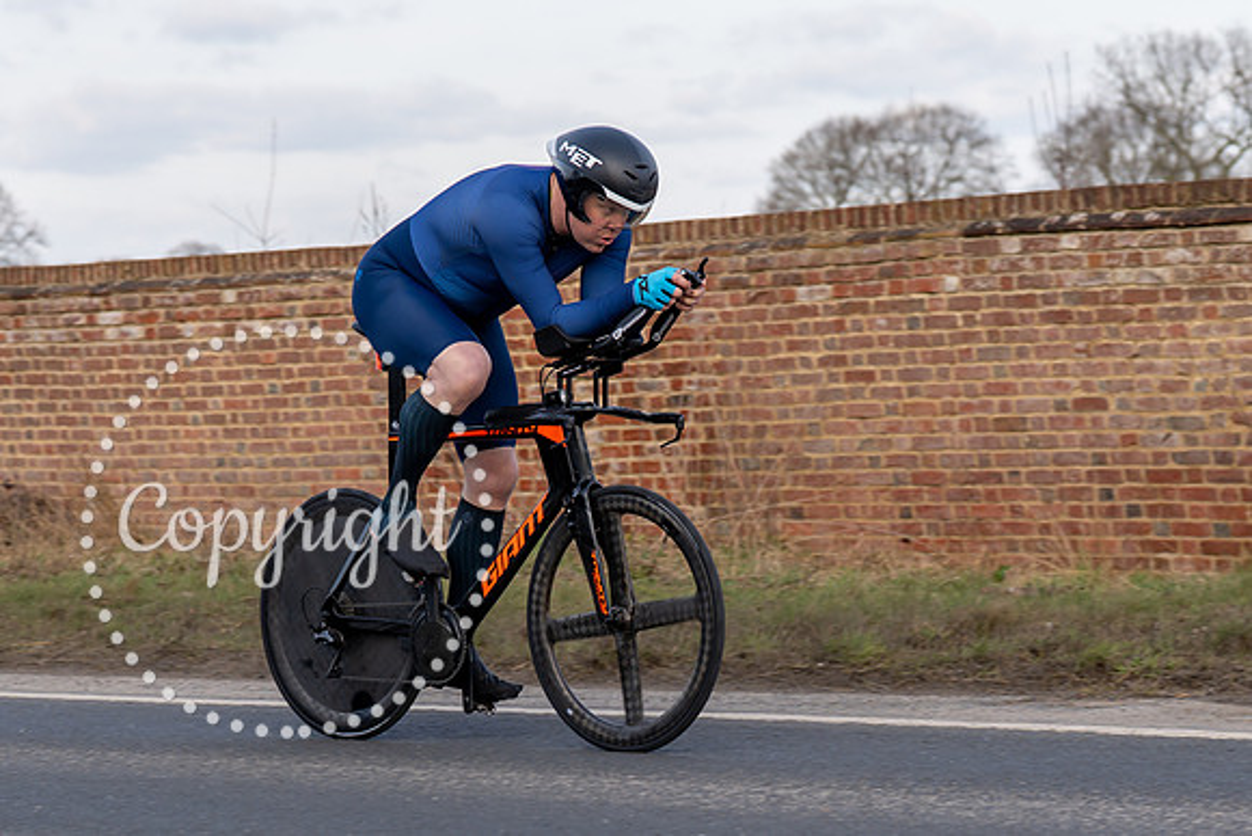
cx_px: 561
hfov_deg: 17.4
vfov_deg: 11.7
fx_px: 4092
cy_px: 327
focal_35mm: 118
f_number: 4
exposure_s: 1/800
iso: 125
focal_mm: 70
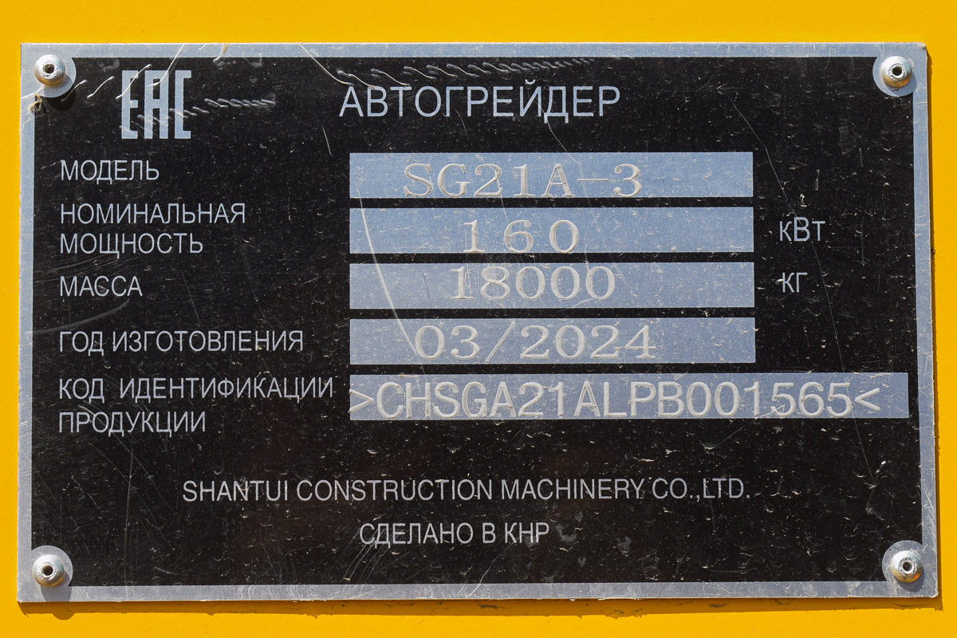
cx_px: 478
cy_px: 319
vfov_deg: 16.6
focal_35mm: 82
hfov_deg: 24.6
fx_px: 2193
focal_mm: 55
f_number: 8
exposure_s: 1/250
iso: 200
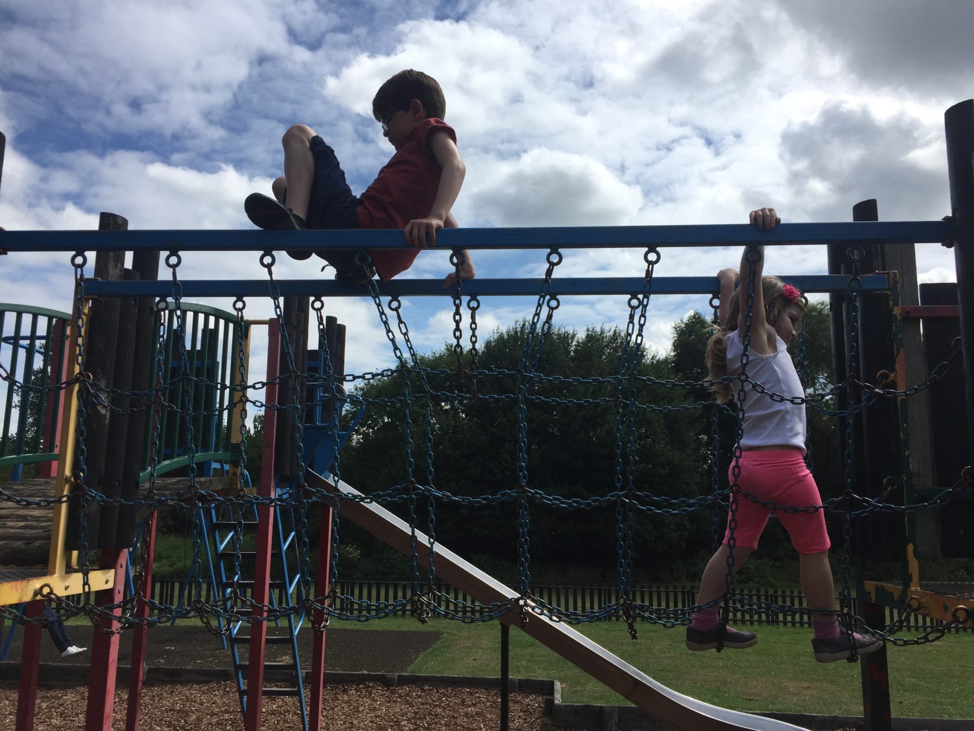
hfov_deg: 61.7
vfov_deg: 48.2
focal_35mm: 29
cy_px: 366
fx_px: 816
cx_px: 487
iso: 32
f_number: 2.2
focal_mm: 4.15
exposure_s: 1/3597
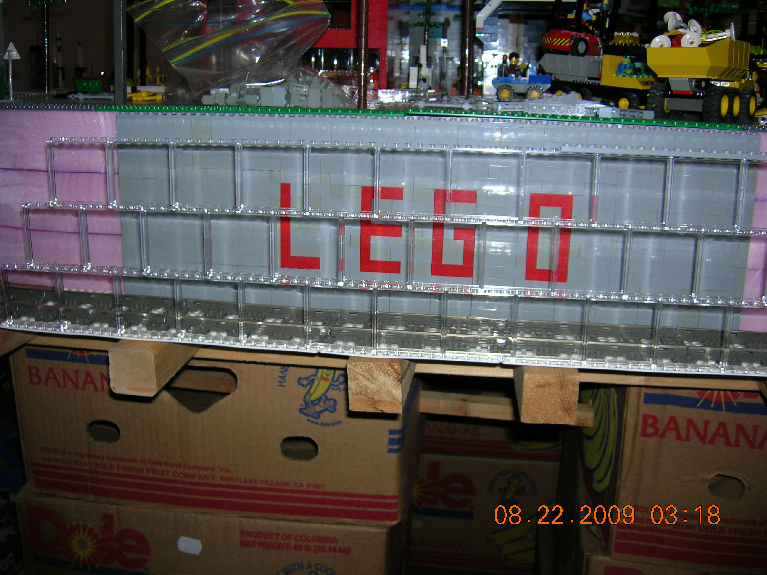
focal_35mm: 34
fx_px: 753
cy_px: 288
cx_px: 384
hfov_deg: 54.0
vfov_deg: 41.8
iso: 50
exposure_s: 1/60.1
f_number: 2.9
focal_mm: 5.7
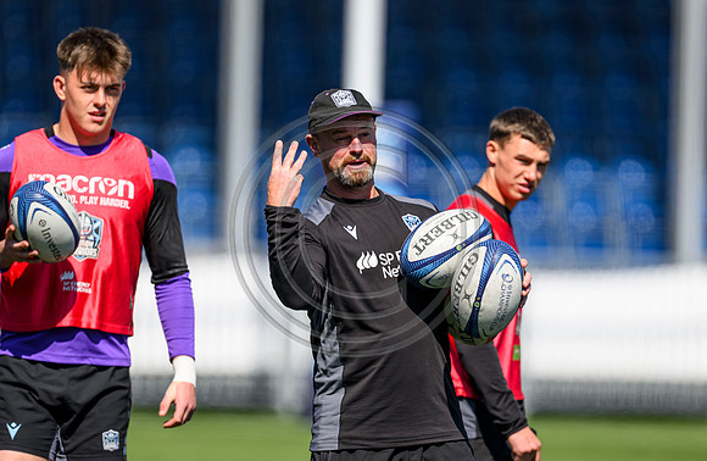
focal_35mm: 580
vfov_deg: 2.3
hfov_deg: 3.6
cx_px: 441
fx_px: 11319
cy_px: 339
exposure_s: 1/1000
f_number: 3.2
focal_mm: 400
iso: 64
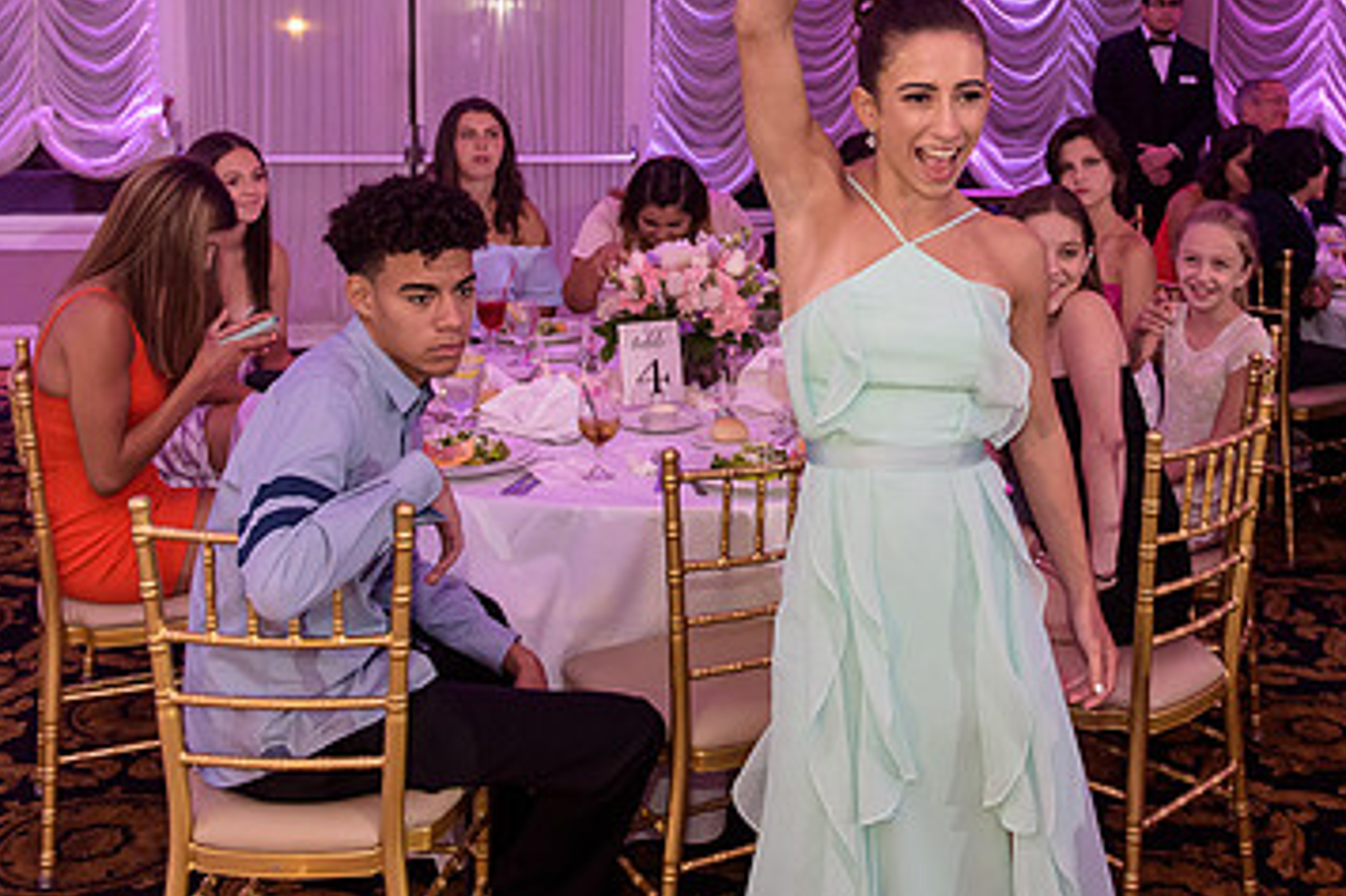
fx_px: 1644
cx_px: 892
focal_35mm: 44
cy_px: 202
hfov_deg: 43.9
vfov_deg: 29.9
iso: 1600
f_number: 3.2
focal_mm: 27
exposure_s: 1/125
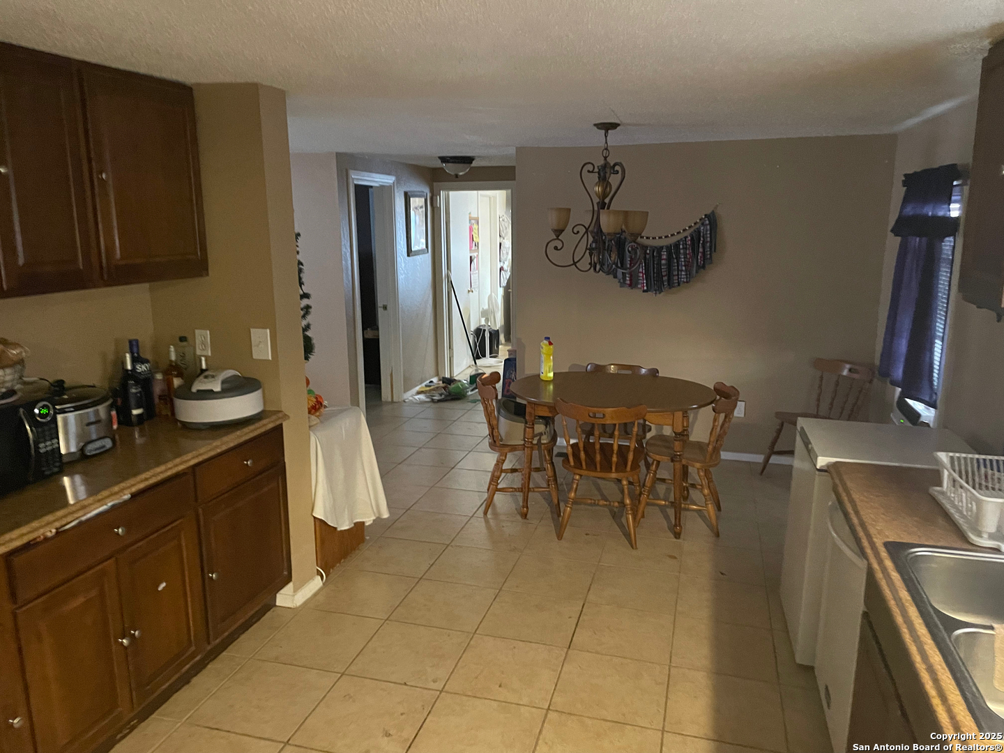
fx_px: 754
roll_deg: +0.3
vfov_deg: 53.1
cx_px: 502
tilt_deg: -12.6
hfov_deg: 67.3
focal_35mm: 26
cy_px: 376
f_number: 1.6
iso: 800
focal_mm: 4.2
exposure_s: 1/30
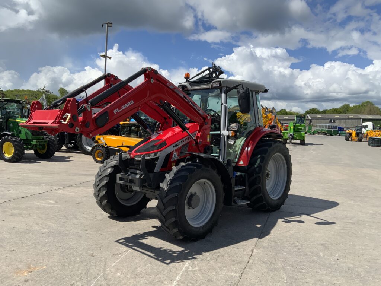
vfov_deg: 48.2
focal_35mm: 29
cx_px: 190
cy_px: 143
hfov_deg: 61.7
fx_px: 319
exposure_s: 1/2227
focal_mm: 3
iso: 16
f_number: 1.8
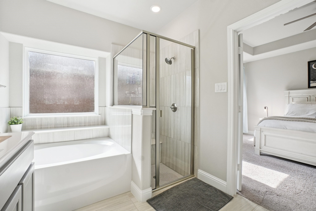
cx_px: 158
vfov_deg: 77.3
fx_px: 132
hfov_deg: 100.4
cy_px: 106
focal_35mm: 15
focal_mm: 10
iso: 400
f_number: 8
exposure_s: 1/80
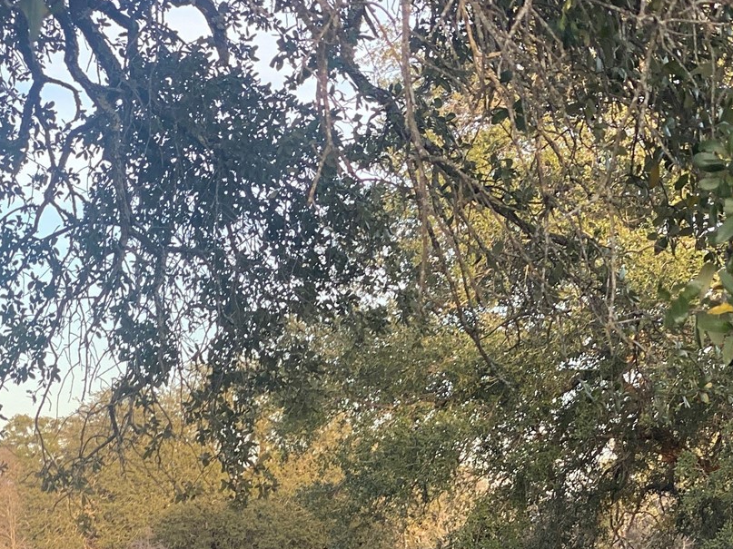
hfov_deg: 14.9
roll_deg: -1.1
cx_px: 305
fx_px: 2795
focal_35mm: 132
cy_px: 561
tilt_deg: +0.3
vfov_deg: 11.1
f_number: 2
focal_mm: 6
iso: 25
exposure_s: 1/122
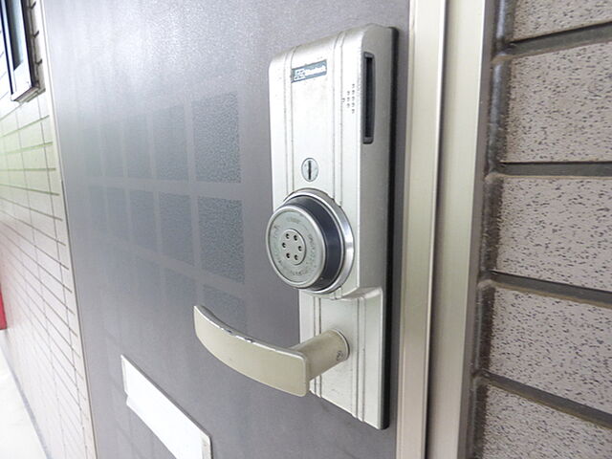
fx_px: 354
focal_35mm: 20
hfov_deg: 81.7
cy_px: 230
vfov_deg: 66.0
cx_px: 306
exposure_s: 1/40
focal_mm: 3.58
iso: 400
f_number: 2.8
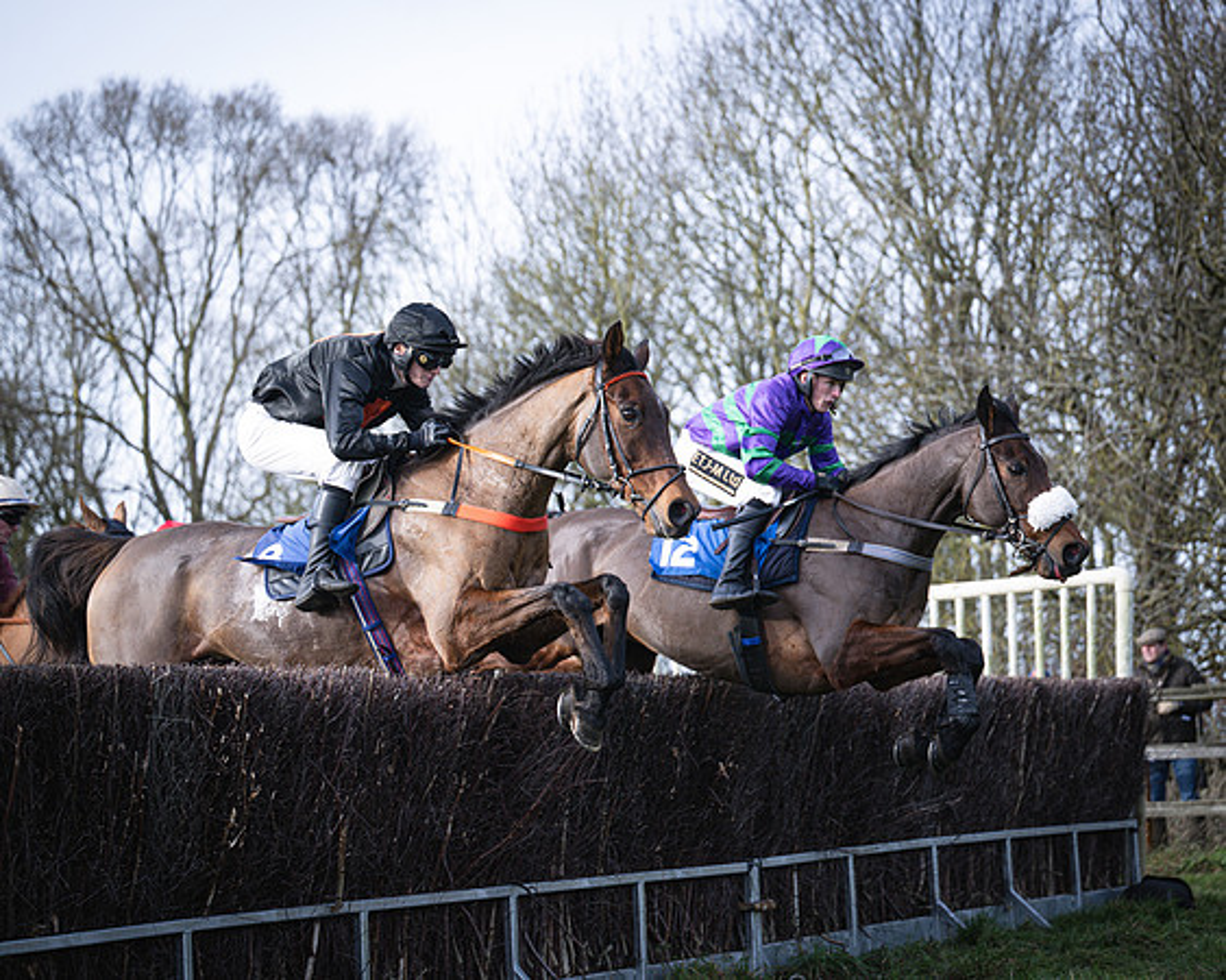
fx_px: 2859
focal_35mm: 79
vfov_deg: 19.4
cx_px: 563
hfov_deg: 24.2
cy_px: 490
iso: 400
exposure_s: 1/2000
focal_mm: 70
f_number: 2.8
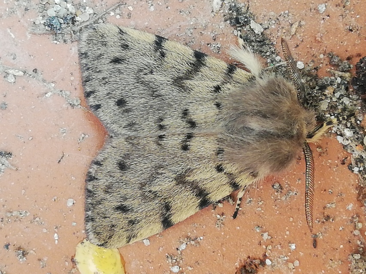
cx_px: 183
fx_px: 1100
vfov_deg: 14.2
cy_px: 137
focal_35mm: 104
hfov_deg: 18.9
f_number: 2.2
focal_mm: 3.81
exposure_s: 1/33.3
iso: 250
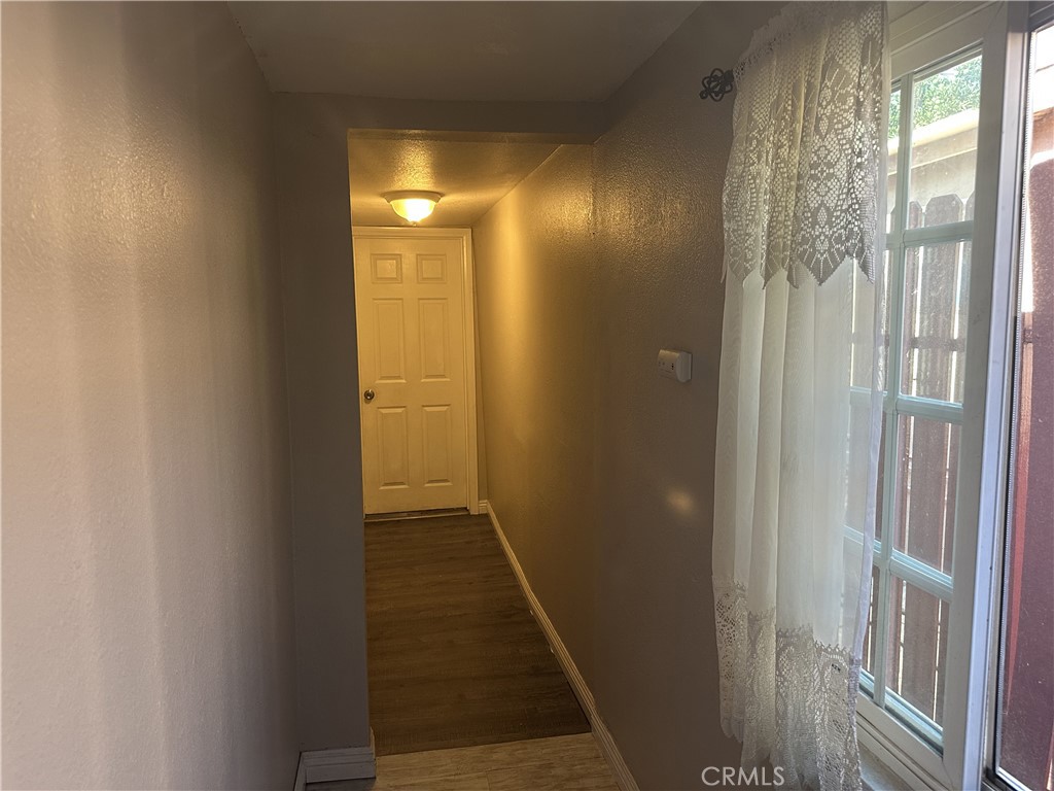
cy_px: 396
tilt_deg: -6.0
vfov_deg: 56.8
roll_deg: -0.9
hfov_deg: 71.6
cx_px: 527
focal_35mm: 24
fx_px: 731
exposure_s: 1/120
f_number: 1.78
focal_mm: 6.86
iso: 200
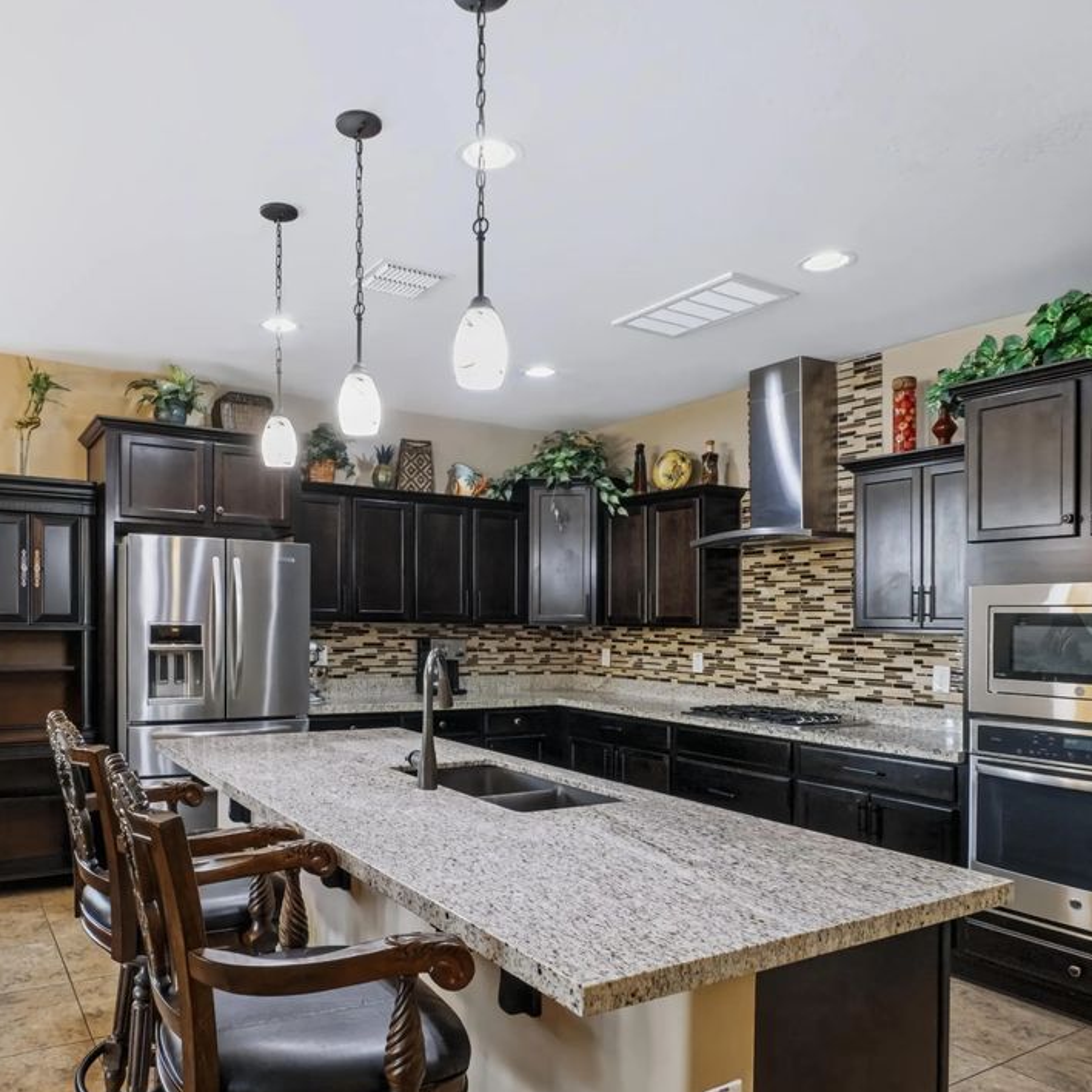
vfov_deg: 67.3
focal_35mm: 23
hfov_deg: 66.5
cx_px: 431
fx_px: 821
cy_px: 540
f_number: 10
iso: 100
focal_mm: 9
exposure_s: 1/5
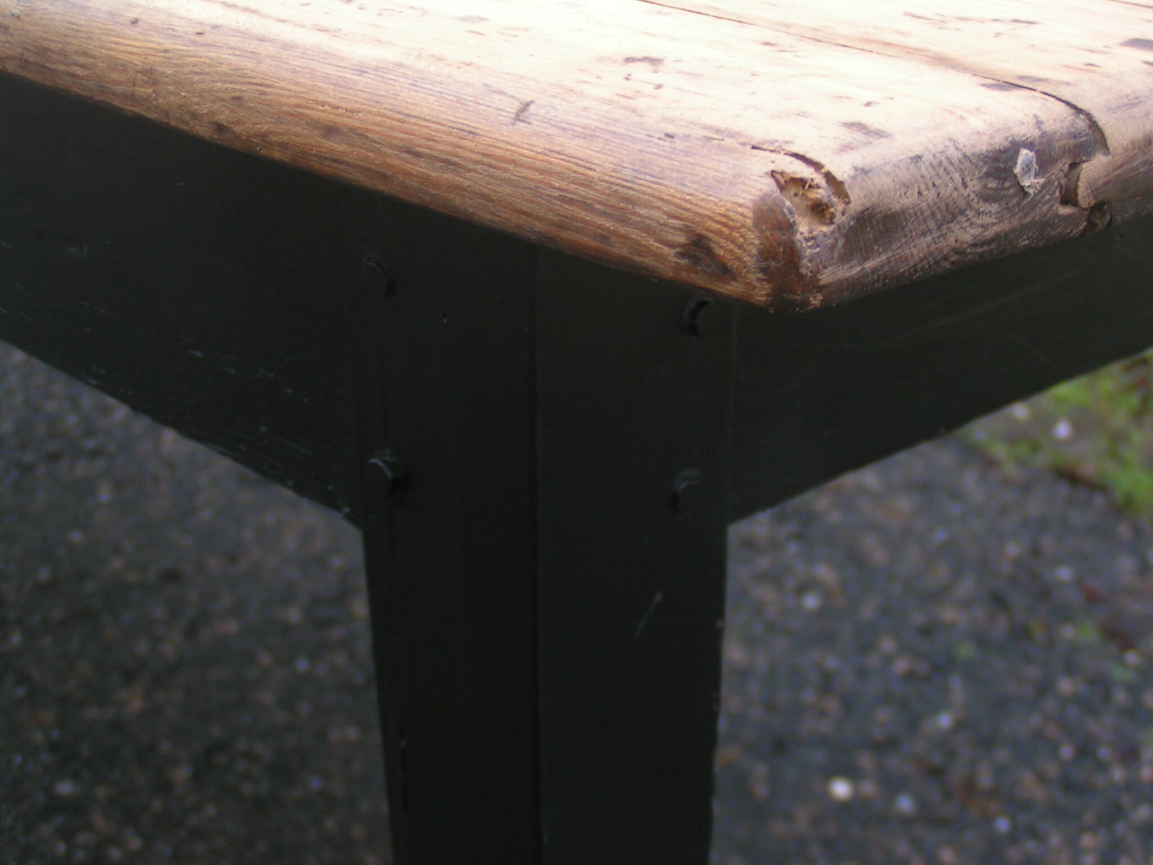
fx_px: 2098
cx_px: 576
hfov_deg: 30.7
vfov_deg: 23.3
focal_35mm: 63
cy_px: 432
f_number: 3.2
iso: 50
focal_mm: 9.7
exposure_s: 1/60
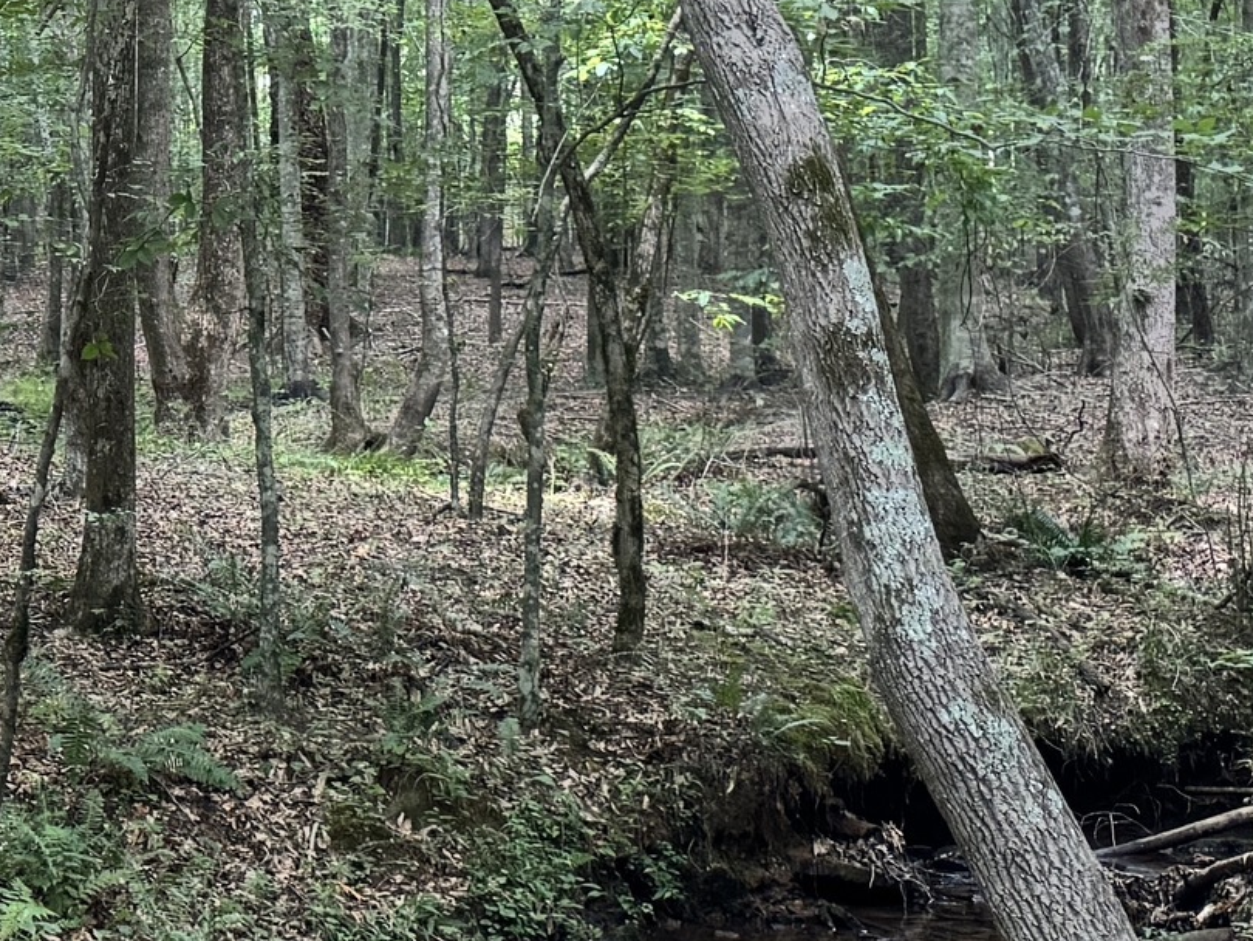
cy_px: 39
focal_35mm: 91
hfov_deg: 19.7
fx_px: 3295
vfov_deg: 16.0
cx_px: -398
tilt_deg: +5.8
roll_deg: -1.8
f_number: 1.78
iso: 160
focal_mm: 6.76
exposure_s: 1/121
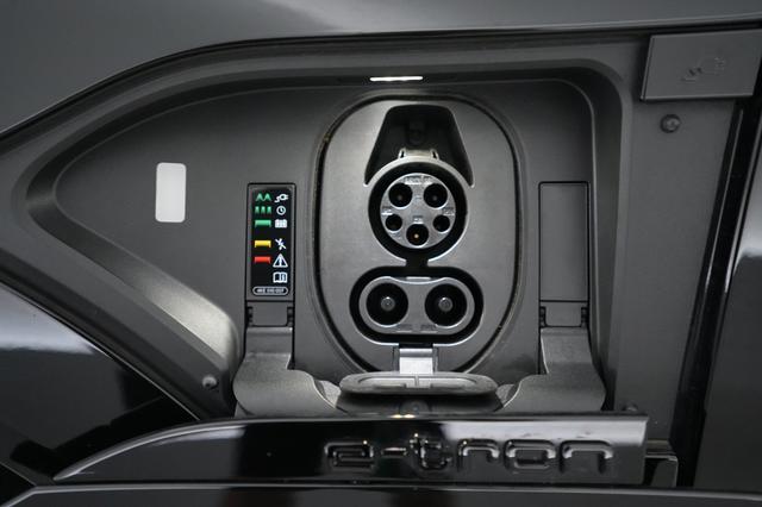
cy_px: 254
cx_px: 381
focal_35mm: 28
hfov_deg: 65.5
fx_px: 592
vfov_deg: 46.4
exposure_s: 1/320
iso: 6400
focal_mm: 28
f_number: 2.8
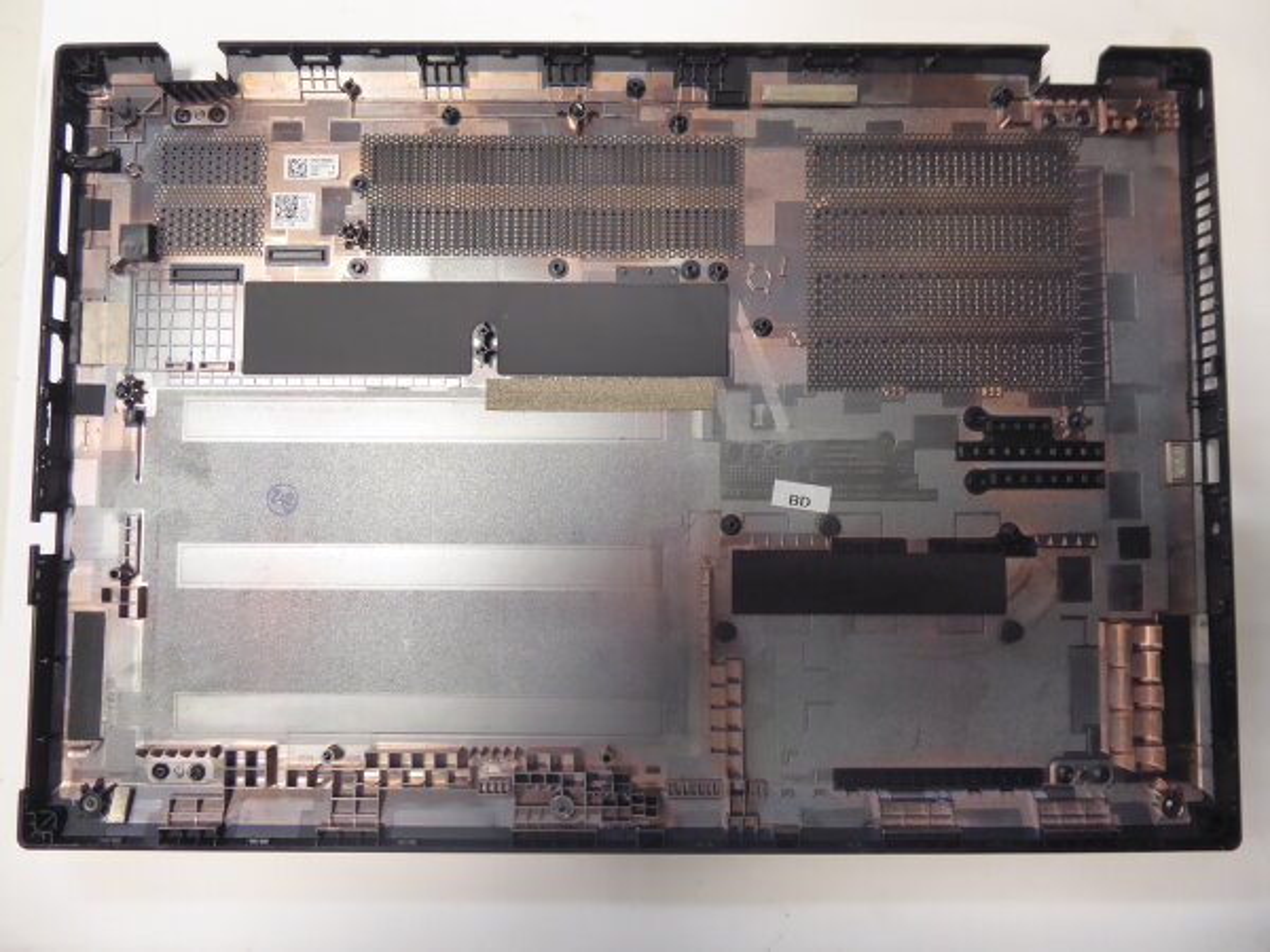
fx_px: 917
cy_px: 476
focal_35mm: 25
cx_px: 635
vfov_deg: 54.9
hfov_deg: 69.4
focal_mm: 4.3
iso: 400
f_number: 3.3
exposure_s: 1/25
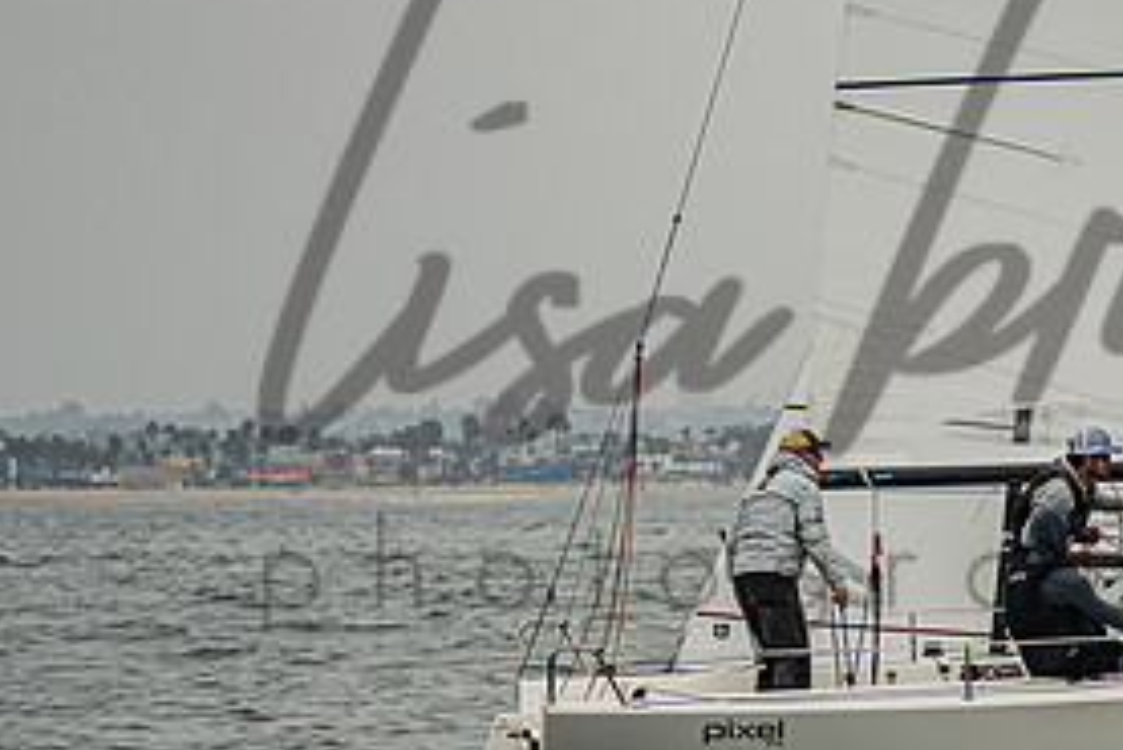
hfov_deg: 7.3
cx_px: 1082
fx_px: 8801
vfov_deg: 4.9
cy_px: 525
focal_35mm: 282
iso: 180
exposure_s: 1/4000
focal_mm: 100
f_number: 4.5
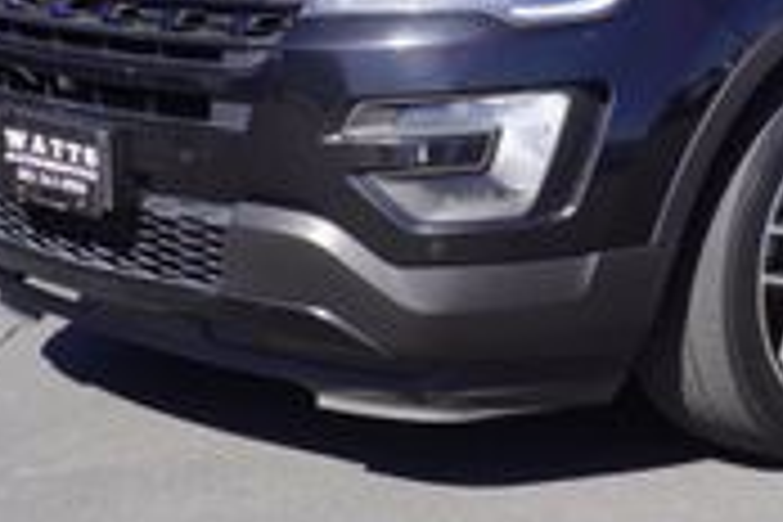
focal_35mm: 100
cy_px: 56
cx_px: 720
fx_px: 2178
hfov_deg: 19.9
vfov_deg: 13.5
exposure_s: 1/100
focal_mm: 29
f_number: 9
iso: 100
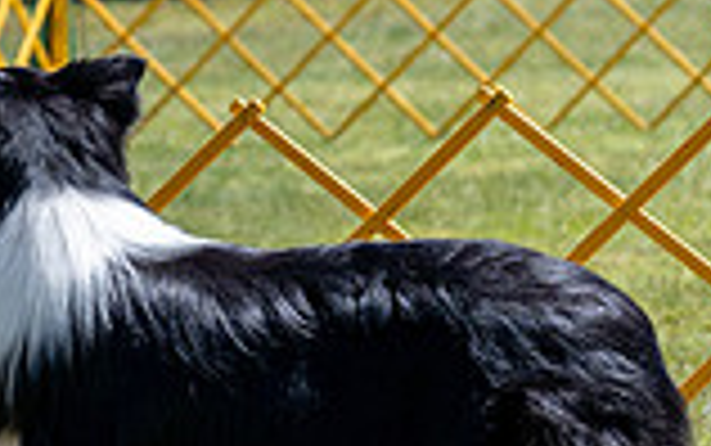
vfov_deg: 2.4
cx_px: 23
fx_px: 10801
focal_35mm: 557
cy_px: -41
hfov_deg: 3.8
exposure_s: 1/1600
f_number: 7.1
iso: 640
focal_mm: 128
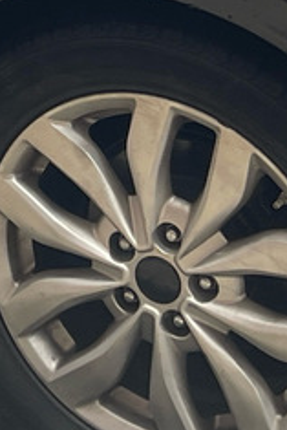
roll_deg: -0.4
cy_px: -300
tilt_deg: -16.9
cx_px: -2
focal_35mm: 177
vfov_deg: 11.0
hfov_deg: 7.7
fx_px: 2113
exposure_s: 1/332
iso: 32
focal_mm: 5.1
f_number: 1.6
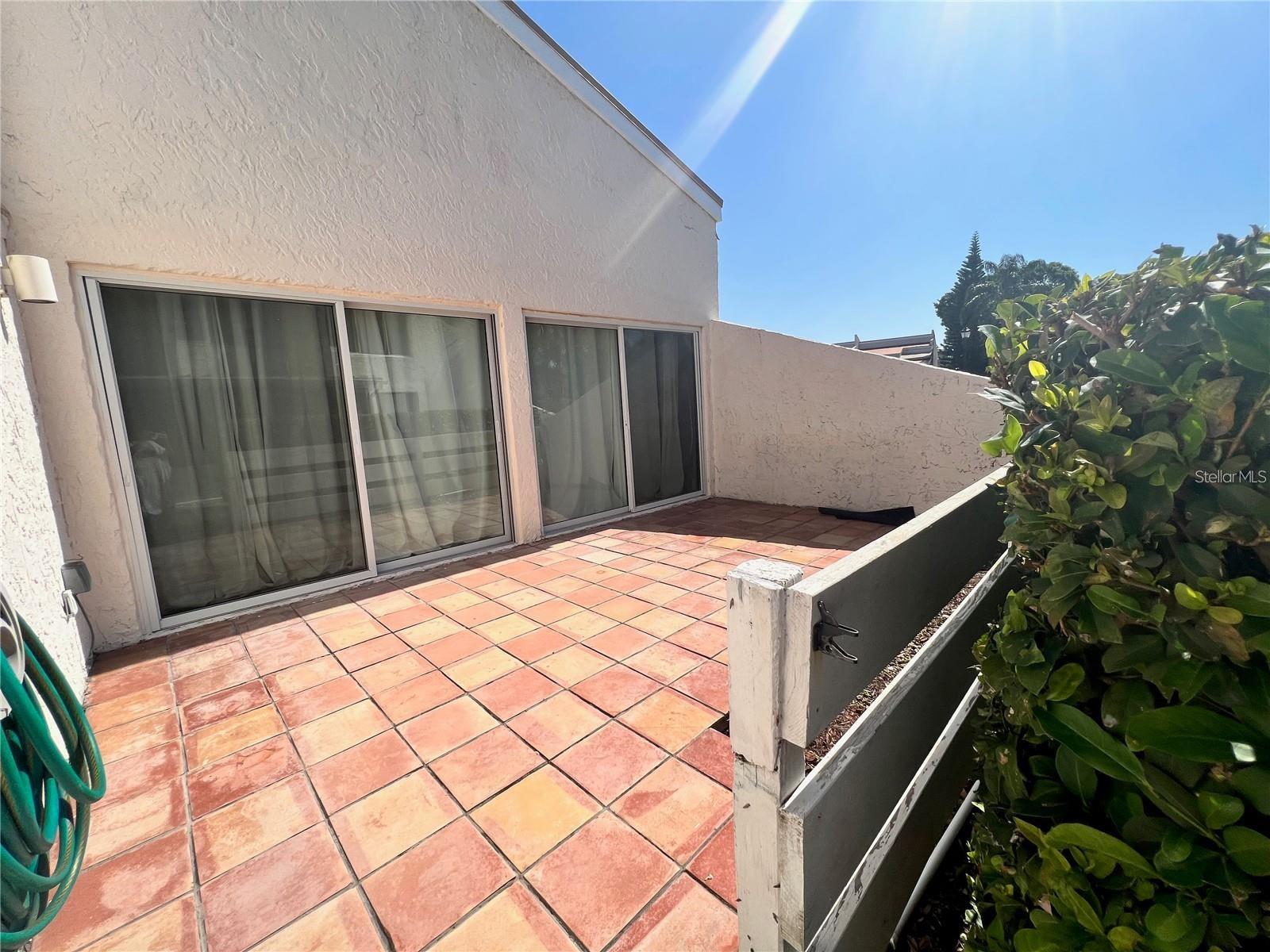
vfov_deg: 89.9
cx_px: 635
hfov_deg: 106.2
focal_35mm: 13
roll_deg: +3.5
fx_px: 477
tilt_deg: -7.5
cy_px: 476
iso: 32
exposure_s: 1/2538
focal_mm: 1.57
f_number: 1.8
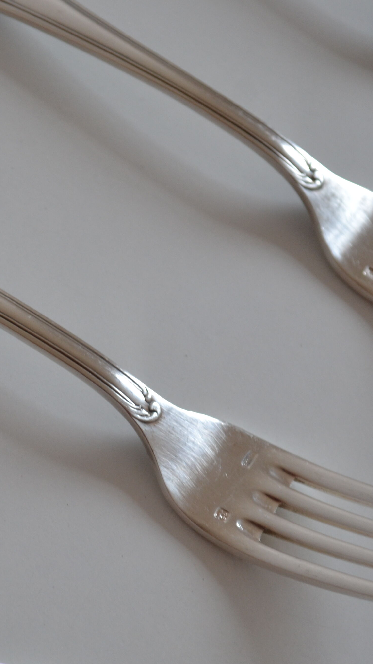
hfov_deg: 9.4
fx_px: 2269
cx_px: 57
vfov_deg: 16.6
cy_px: 369
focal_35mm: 129
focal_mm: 48
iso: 400
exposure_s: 1/60
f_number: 5.3
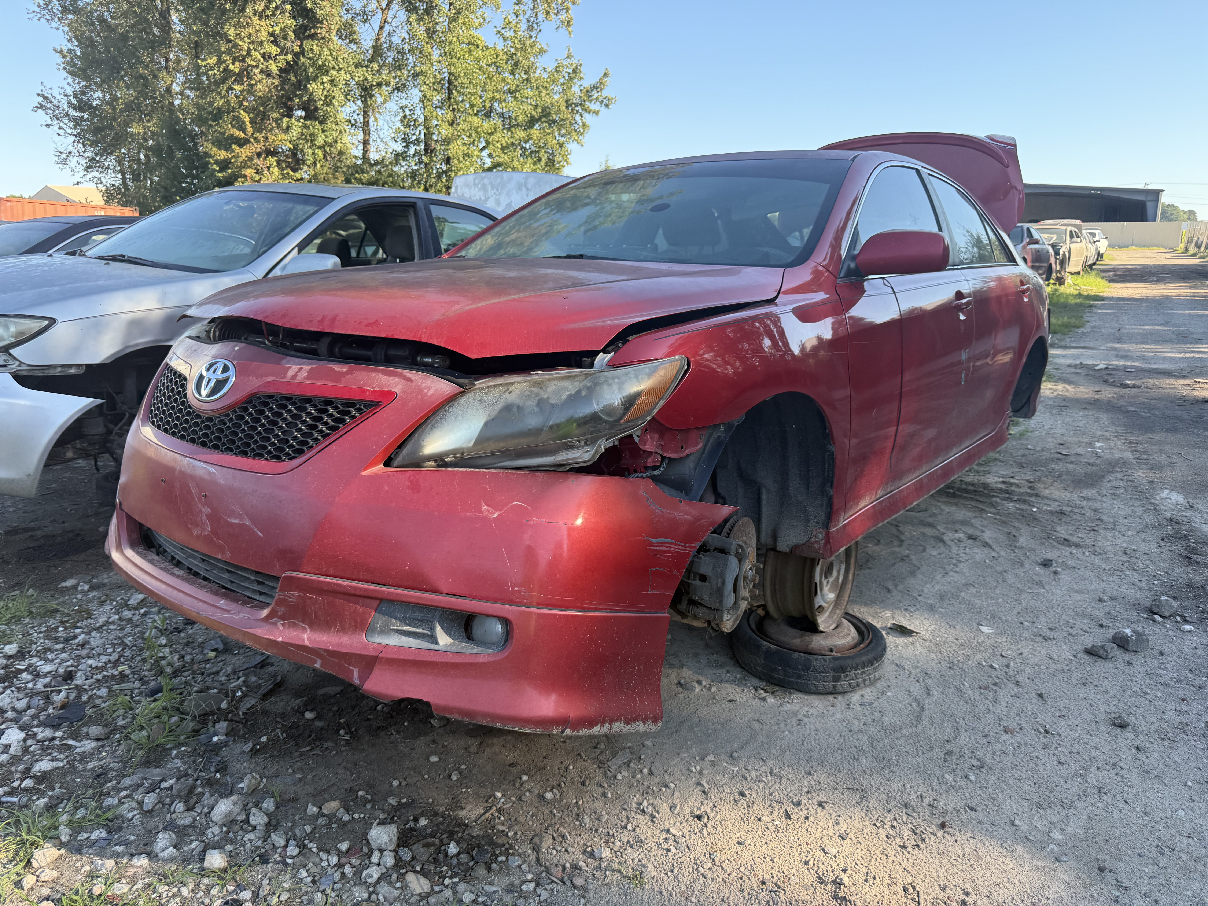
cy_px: 453
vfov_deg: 56.8
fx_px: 838
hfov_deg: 71.6
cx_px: 604
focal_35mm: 24
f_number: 1.78
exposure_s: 1/695
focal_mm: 6.76
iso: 100
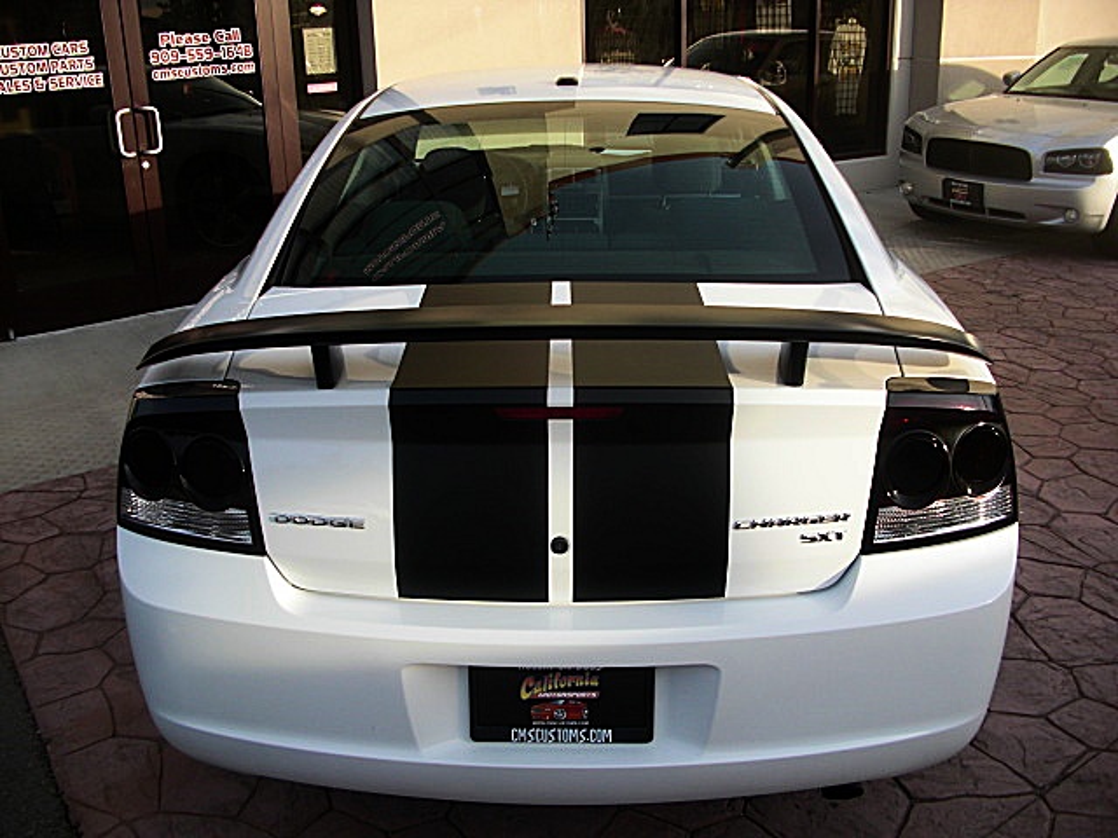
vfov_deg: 39.7
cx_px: 559
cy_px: 419
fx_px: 1163
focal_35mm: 36
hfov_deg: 51.4
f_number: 2.8
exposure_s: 1/400
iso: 50
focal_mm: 6.3
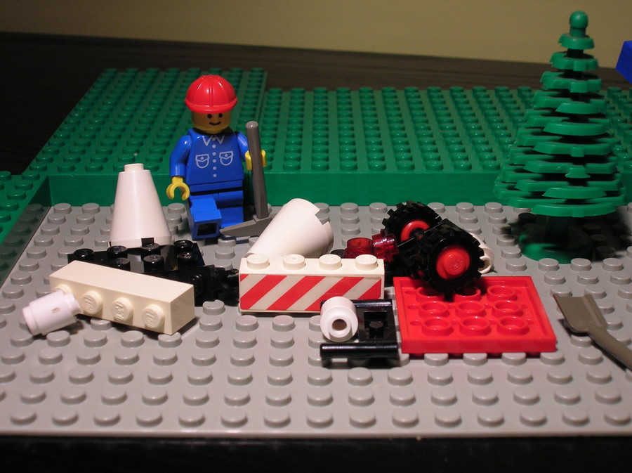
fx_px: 1149
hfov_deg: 30.8
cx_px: 316
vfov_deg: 23.2
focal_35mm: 63
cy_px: 236
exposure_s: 1/17.4
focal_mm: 10.4
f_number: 3.6
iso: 50
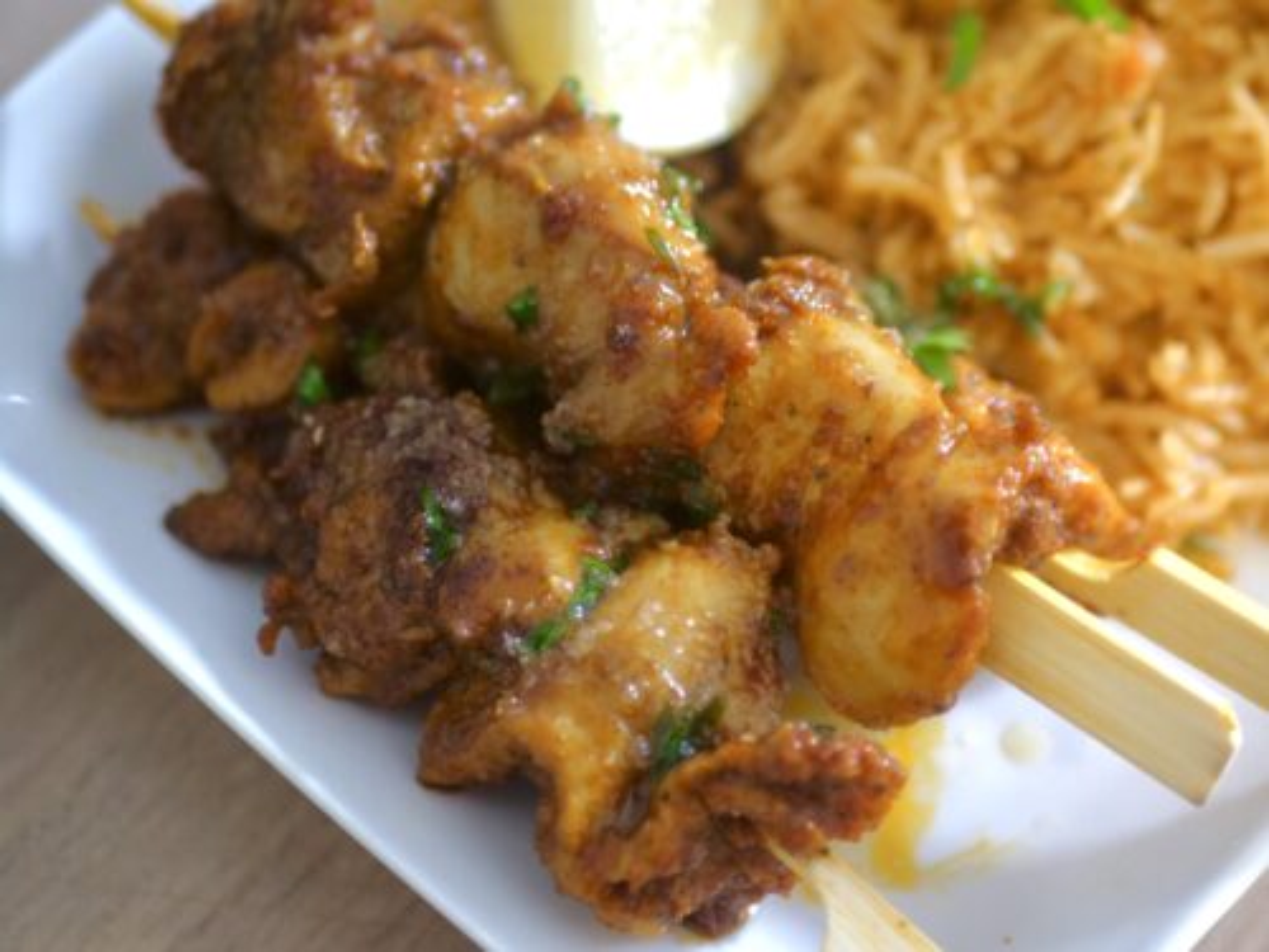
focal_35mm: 50
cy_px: 476
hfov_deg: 38.2
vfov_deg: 29.1
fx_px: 1833
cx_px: 634
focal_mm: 25
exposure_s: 1/60
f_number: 1.7
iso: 400
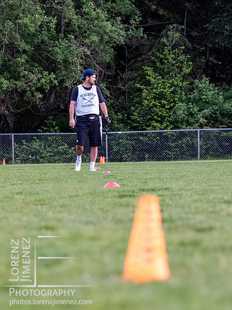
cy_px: 155
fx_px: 2540
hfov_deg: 5.2
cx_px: 116
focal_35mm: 284
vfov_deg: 7.0
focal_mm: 142
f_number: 5
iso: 5000
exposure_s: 1/1250
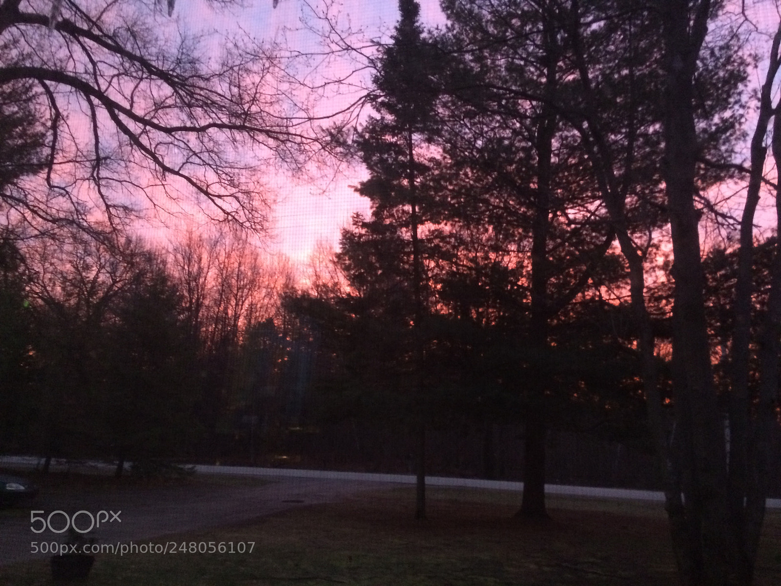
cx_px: 390
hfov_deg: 61.7
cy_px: 293
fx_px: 654
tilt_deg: +12.1
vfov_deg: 48.2
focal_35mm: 29
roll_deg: -2.2
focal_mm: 4.15
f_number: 2.2
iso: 320
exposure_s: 1/17
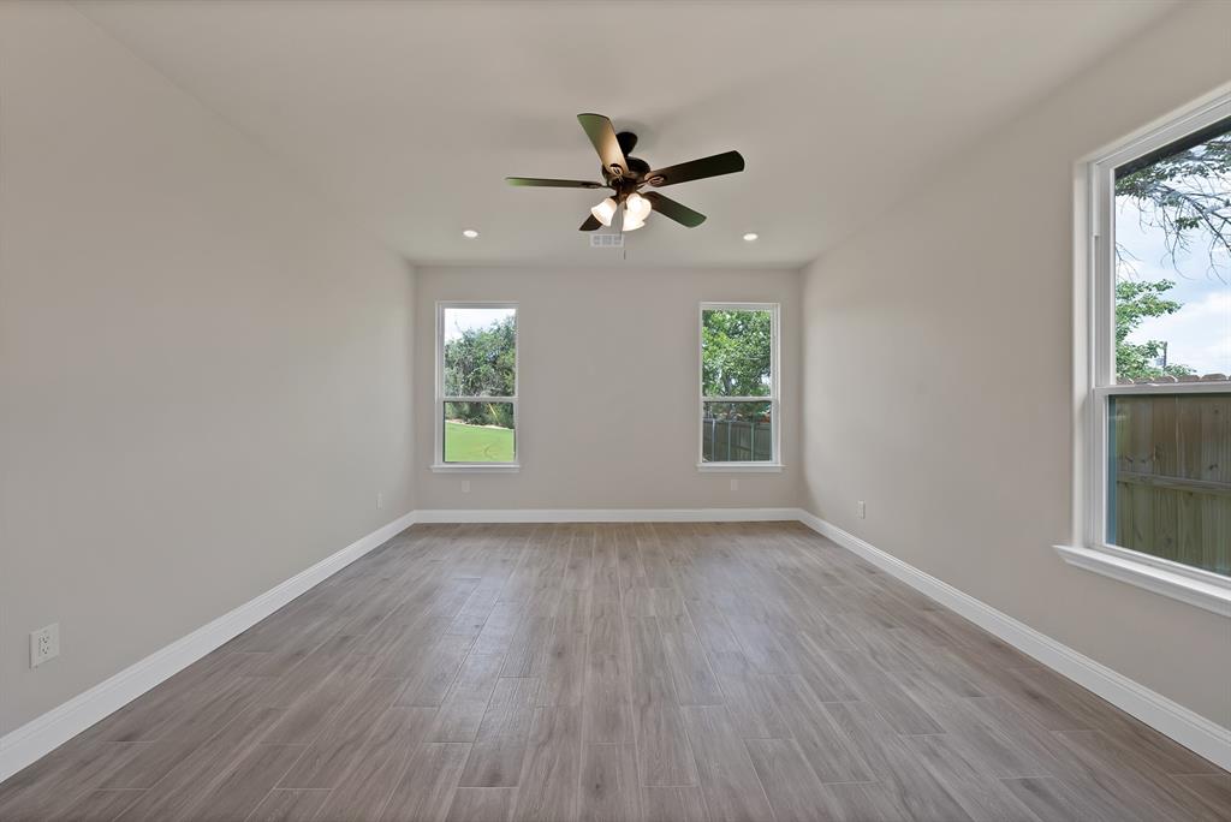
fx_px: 411
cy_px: 411
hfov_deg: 112.6
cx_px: 616
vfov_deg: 90.1
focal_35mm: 12
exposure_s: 1/15
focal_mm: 12
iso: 640
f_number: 9
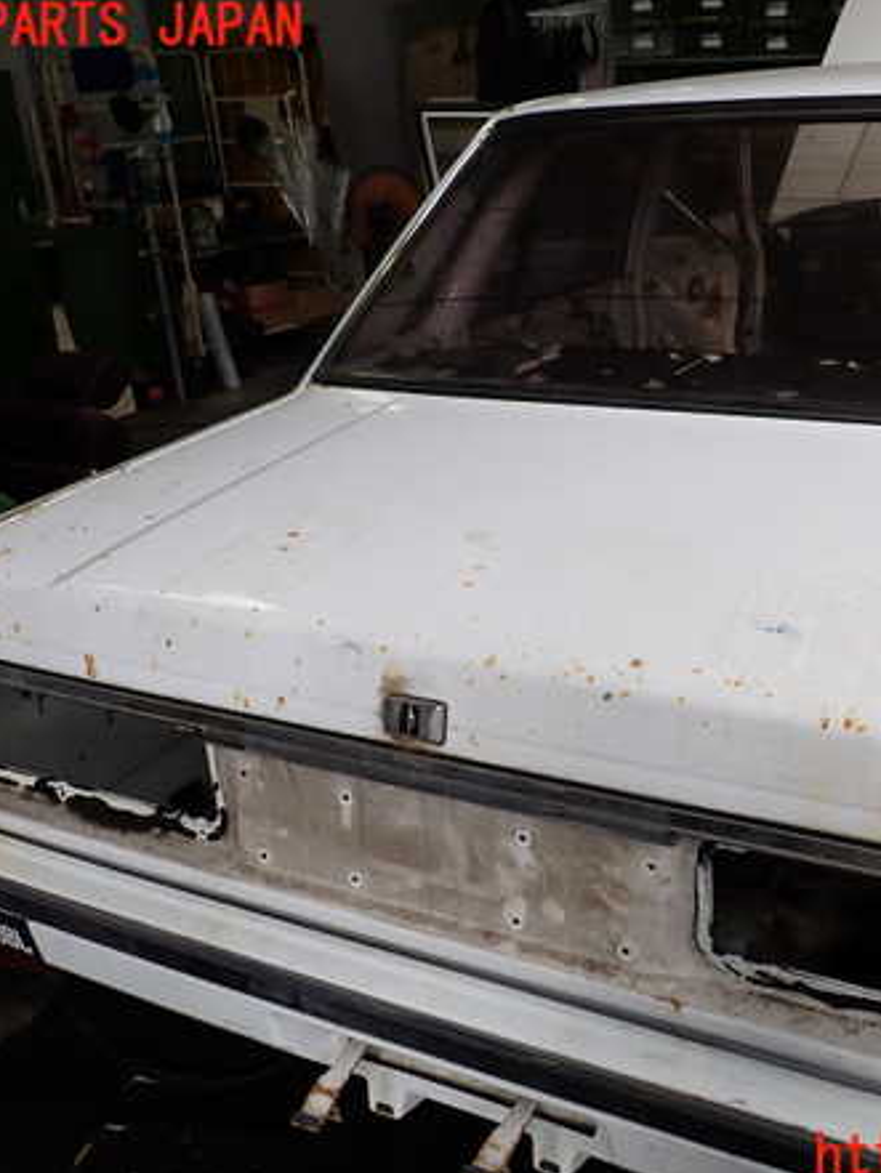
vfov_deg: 53.9
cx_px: 617
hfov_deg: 41.0
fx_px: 1153
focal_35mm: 34
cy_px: 593
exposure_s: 1/80
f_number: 2.8
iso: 100
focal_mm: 4.5
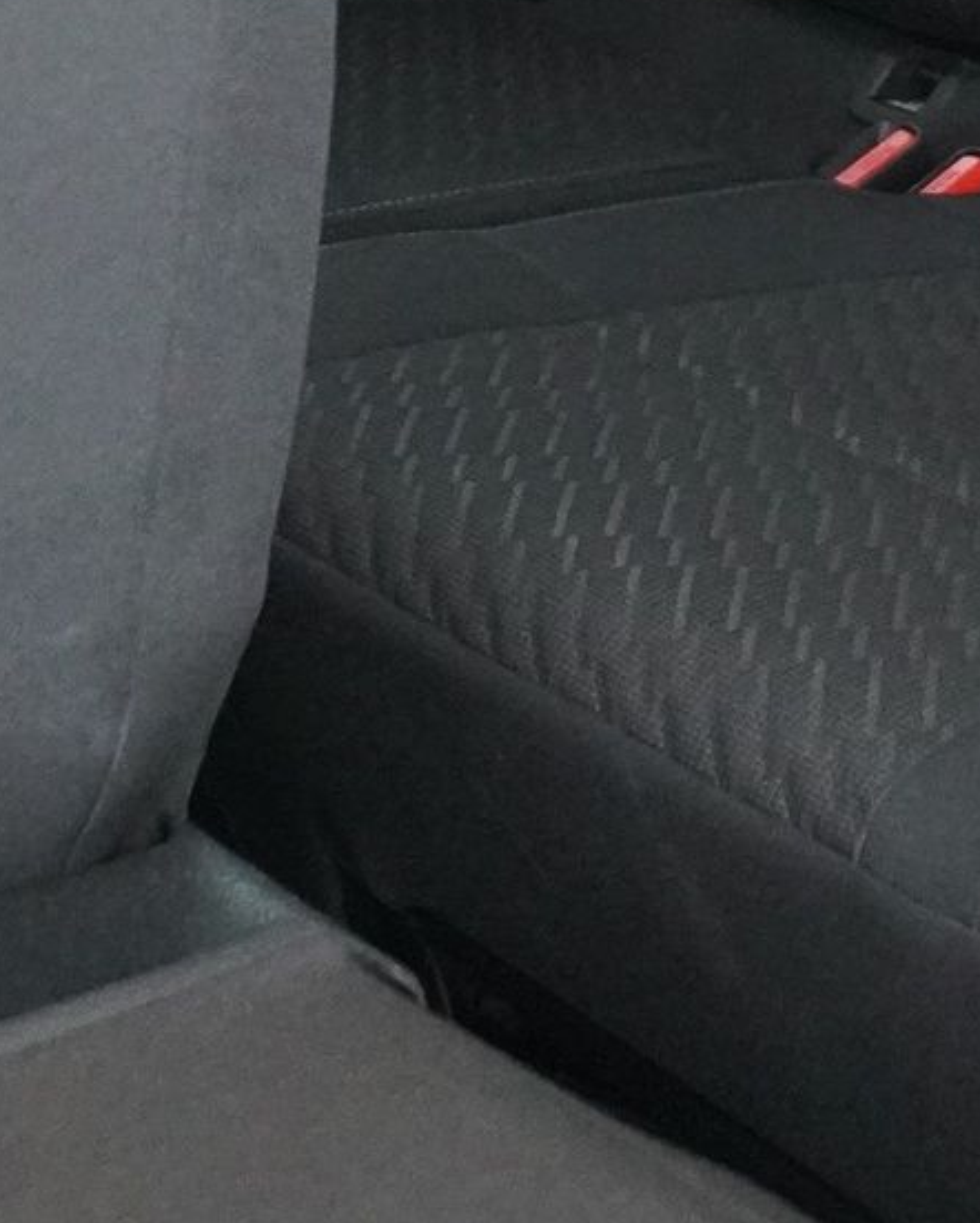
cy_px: 6
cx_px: 1481
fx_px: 3696
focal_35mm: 102
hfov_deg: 14.1
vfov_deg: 18.3
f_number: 3.5
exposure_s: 1/15
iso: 6400
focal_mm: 16
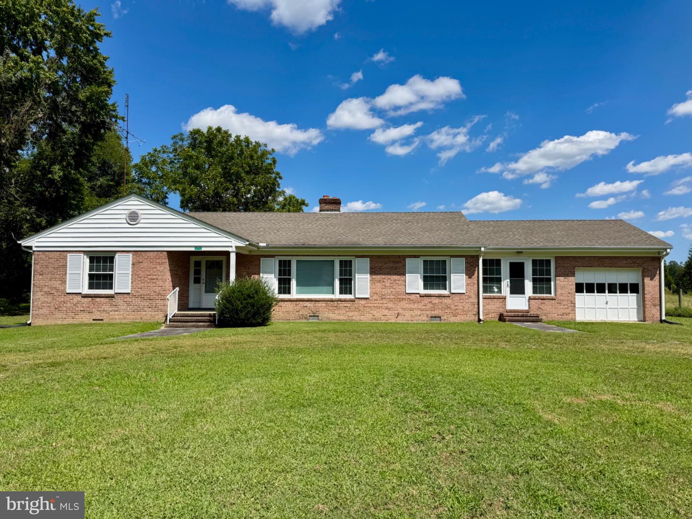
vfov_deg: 56.8
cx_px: 346
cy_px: 260
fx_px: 480
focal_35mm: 24
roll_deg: -0.7
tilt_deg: +3.1
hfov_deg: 71.6
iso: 80
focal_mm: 6.76
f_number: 1.78
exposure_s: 1/6410
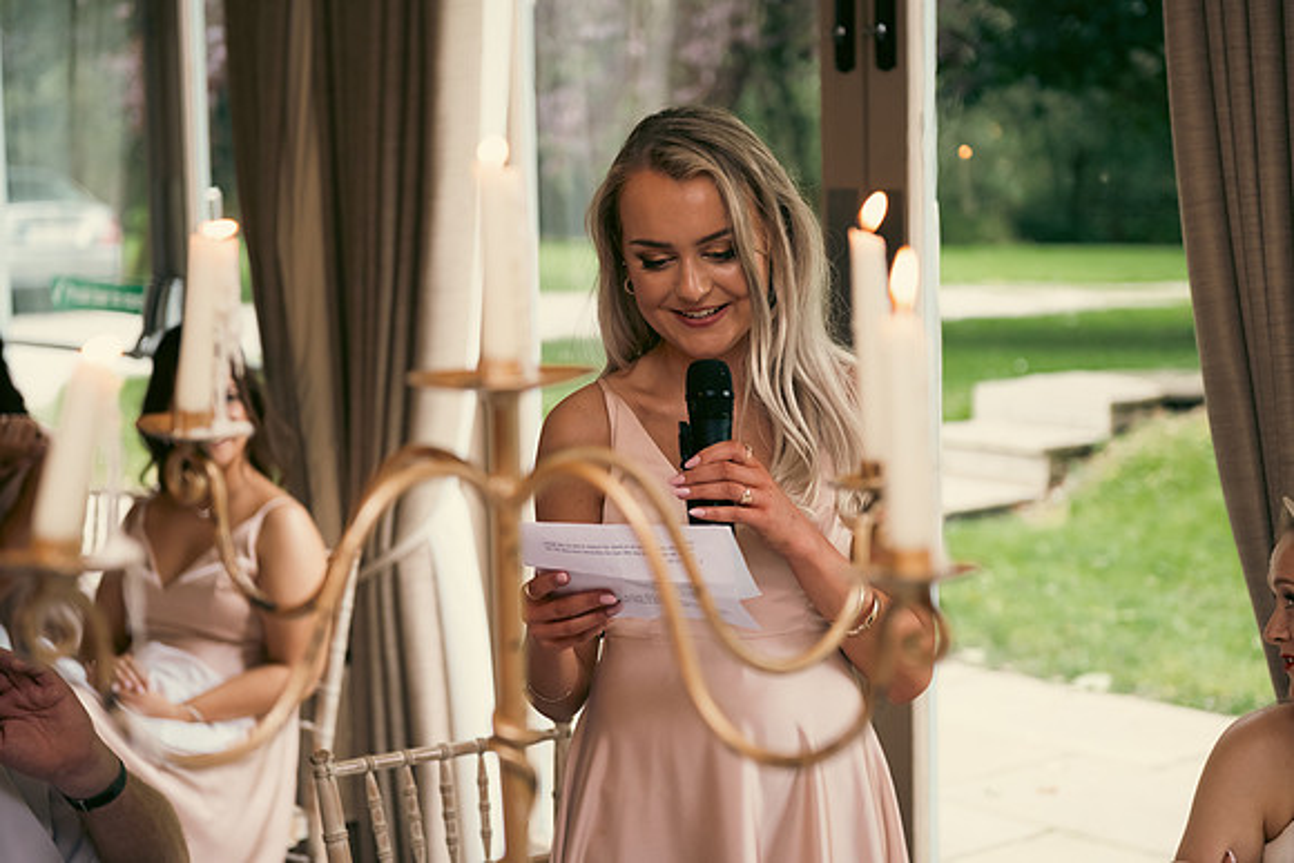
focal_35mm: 73
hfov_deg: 27.7
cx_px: 647
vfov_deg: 18.7
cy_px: 432
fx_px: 2622
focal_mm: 70
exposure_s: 1/160
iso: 400
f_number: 3.5
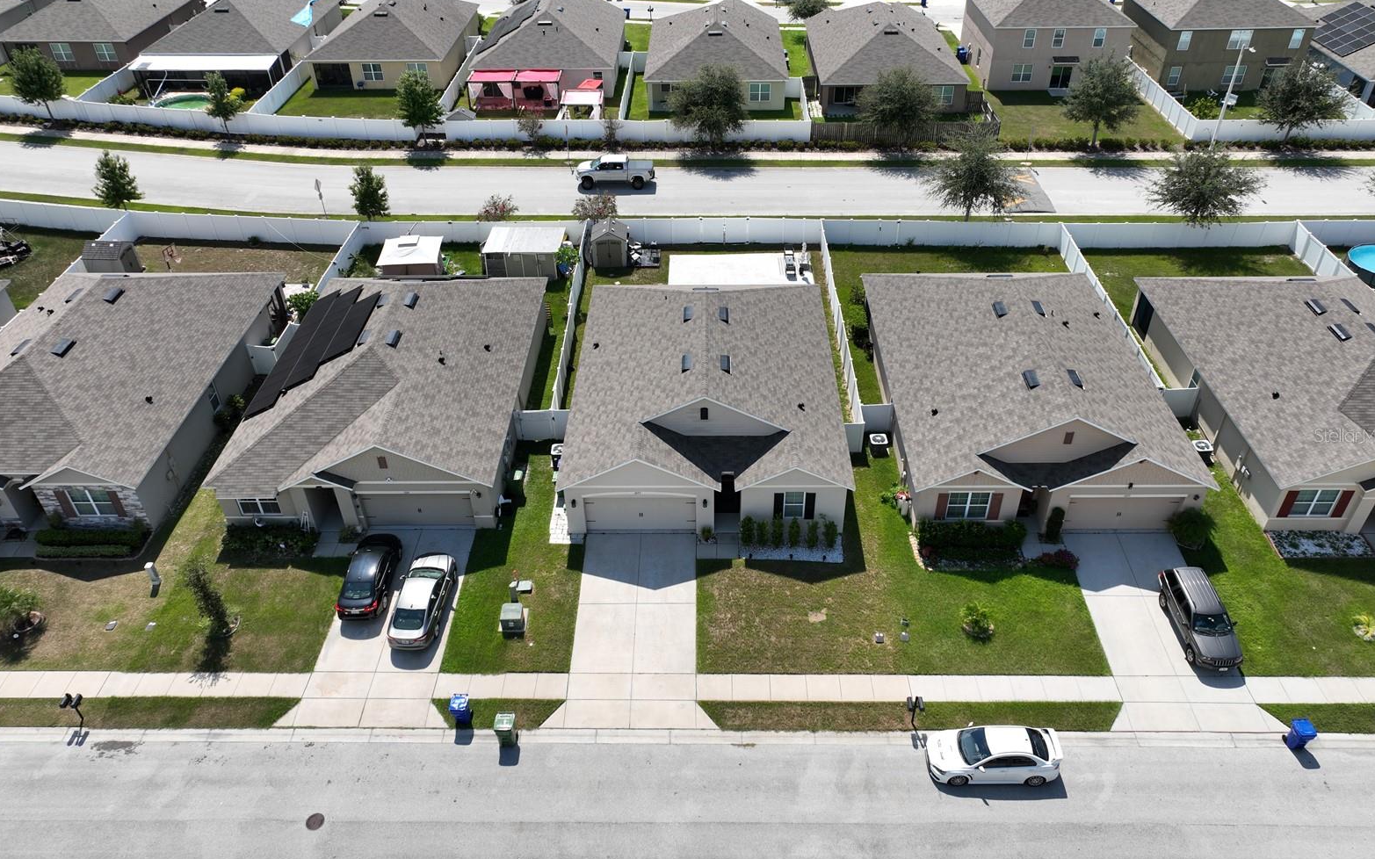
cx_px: 694
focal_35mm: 26
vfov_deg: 47.6
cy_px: 435
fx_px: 974
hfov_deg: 70.4
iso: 100
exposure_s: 1/1600
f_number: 2.8
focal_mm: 12.29
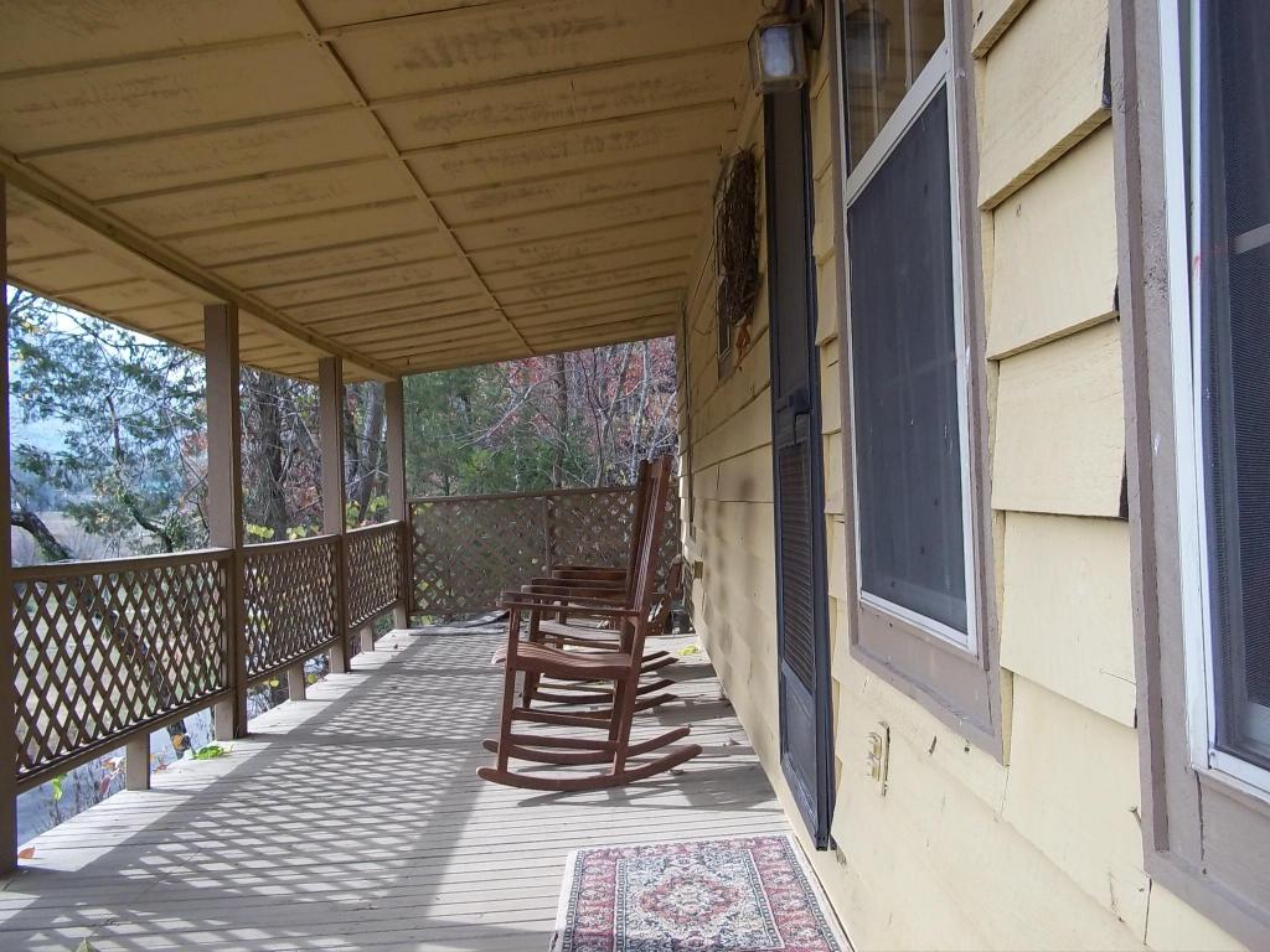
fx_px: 1321
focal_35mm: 36
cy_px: 476
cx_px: 635
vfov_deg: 39.7
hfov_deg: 51.4
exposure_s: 1/200
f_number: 3.1
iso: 80
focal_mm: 6.5
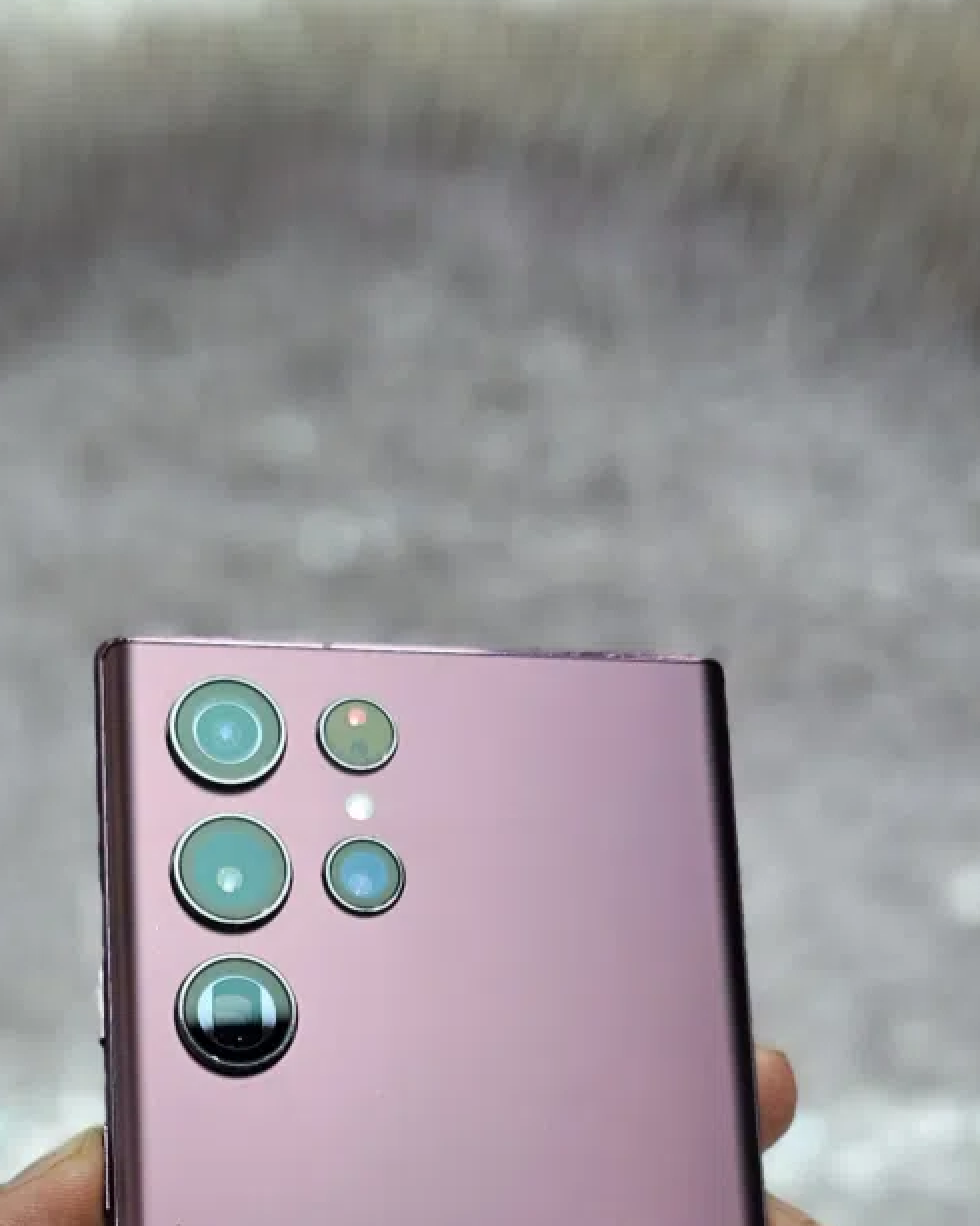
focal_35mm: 50
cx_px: 280
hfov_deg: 29.9
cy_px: 1335
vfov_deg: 32.9
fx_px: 1814
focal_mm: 6.3
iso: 100
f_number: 1.7
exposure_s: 1/120
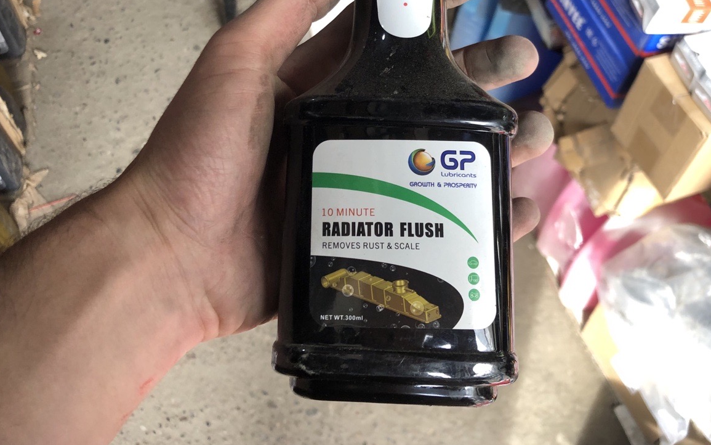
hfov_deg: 52.7
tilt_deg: -52.3
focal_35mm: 37
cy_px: 129
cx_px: 319
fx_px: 717
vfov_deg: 34.0
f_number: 1.8
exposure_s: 1/30
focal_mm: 4
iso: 25
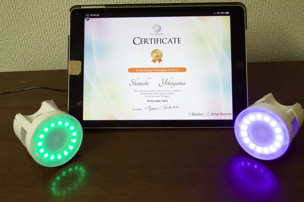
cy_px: 101
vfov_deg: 30.8
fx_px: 367
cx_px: 152
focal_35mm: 44
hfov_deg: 45.0
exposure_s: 1/60
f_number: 4.5
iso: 1250
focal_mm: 29
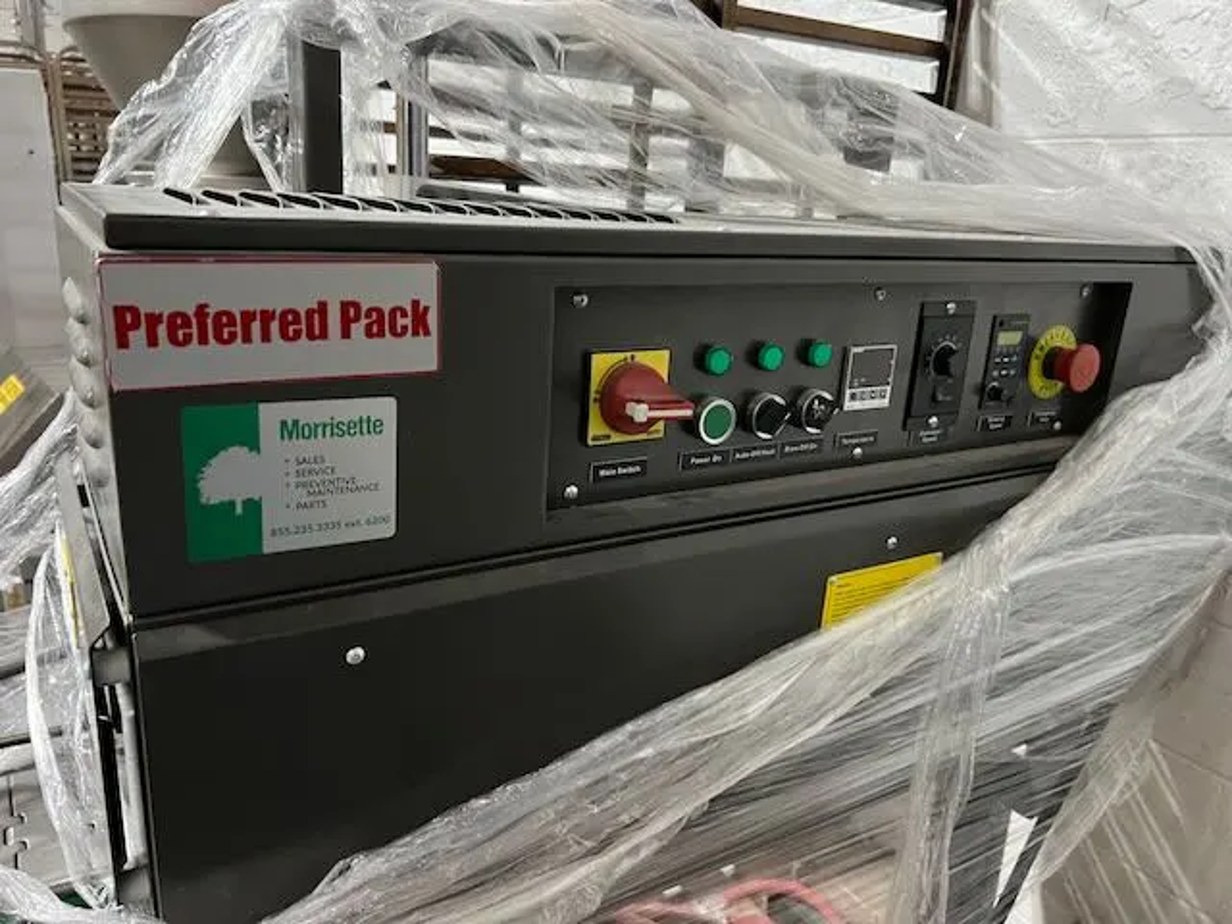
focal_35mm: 26
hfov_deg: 67.3
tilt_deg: -15.6
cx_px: 616
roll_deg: -4.4
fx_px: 925
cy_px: 462
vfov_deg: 53.1
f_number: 1.5
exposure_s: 1/40
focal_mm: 5.7
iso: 500
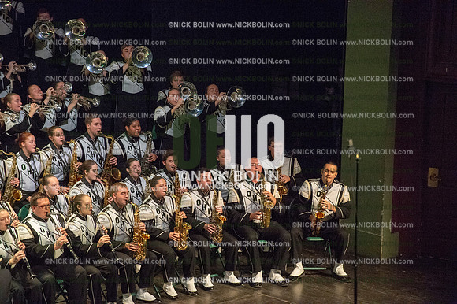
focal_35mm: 200
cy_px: 152
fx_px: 2537
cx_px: 228
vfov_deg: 6.9
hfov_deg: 10.3
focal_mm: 200
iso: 8000
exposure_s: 1/1600
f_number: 2.8
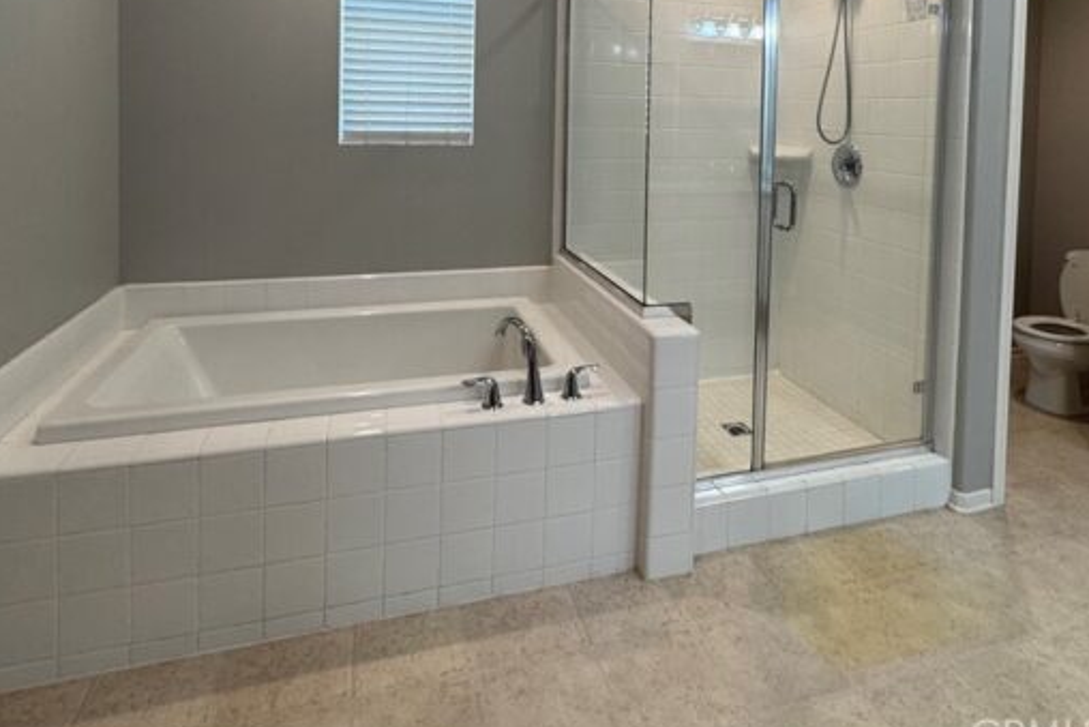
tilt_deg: -1.6
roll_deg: -1.5
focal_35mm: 22
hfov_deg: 78.5
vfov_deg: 53.2
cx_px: 577
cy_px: 139
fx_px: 666
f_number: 2.2
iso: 125
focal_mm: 2.22
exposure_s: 1/120
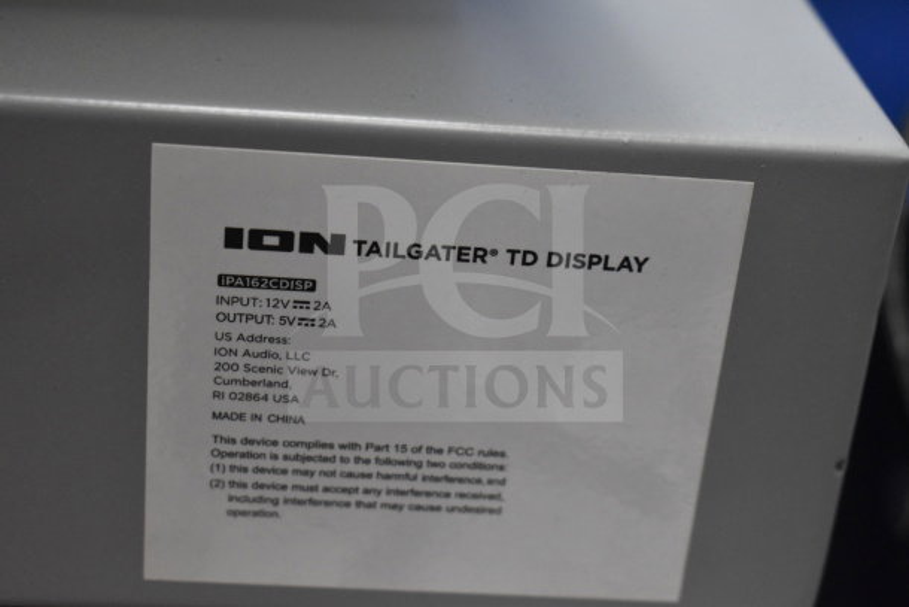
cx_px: 454
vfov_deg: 18.9
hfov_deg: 28.1
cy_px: 304
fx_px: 1818
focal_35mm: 72
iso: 3200
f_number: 5.3
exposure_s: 1/80
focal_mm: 48
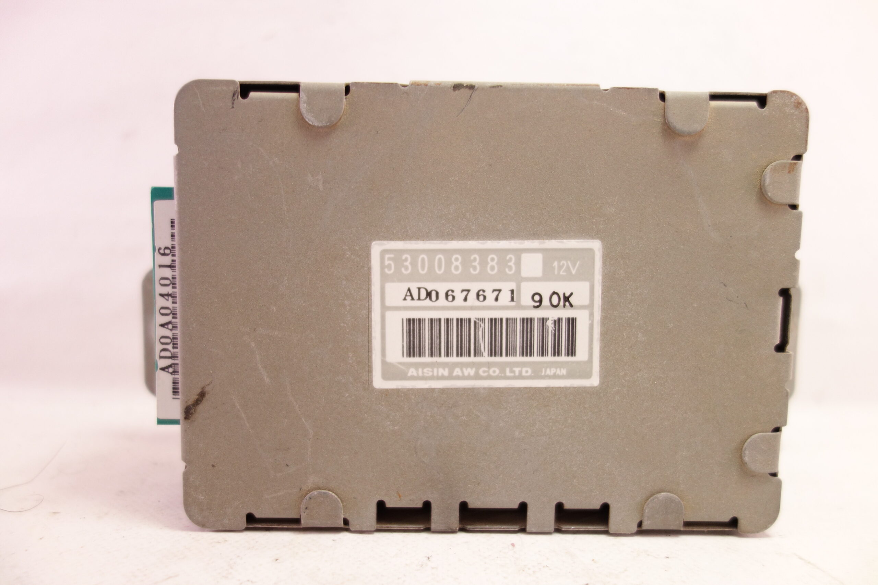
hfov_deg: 65.5
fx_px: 683
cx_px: 439
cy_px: 292
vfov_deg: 46.4
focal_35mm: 28
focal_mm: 10.4
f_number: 1.8
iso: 250
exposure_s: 1/30
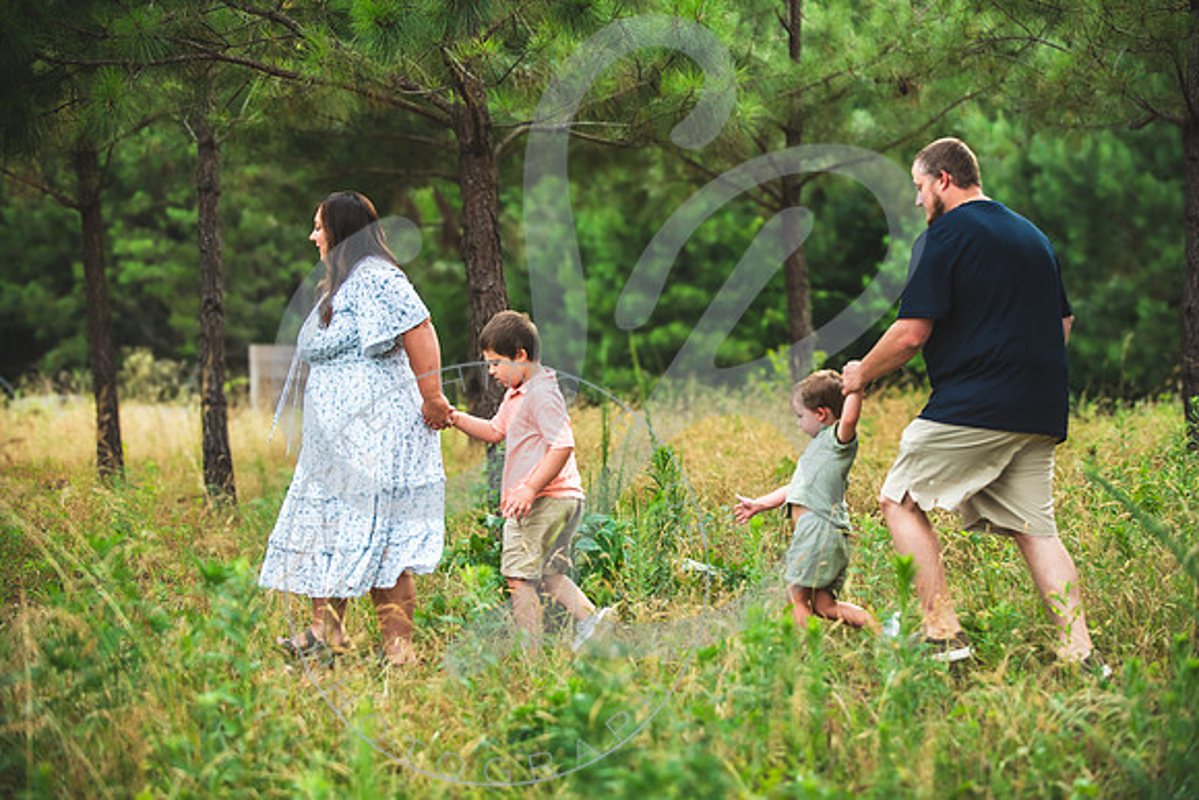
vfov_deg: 16.2
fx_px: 2813
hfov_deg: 24.1
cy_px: 399
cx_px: 618
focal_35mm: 84
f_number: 2.8
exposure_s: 1/400
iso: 320
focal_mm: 80
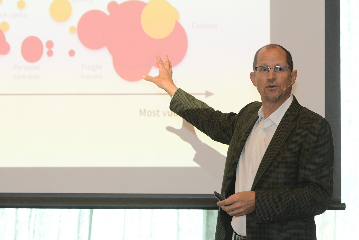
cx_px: 180
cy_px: 120
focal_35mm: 180
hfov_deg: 11.4
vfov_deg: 7.6
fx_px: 1795
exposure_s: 1/125
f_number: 4.5
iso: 1600
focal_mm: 120
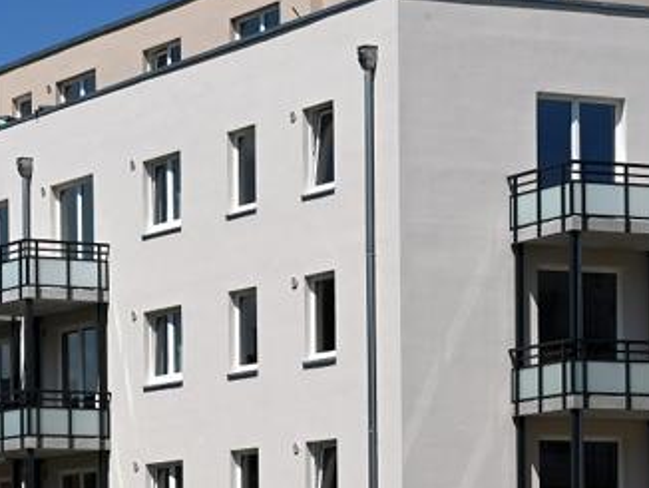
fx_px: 2570
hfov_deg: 14.2
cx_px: 22
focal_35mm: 137
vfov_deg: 10.8
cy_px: 197
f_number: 14
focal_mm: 62
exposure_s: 1/400
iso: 160
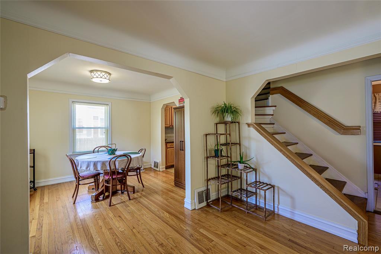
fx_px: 164
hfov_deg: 98.6
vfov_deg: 75.5
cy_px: 127
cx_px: 190
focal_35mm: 16
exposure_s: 1/8
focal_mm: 15.5
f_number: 8
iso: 200
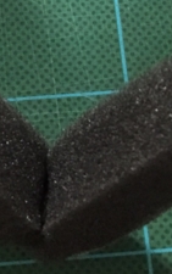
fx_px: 1048
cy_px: -123
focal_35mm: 140
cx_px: -20
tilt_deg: -70.3
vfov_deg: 14.1
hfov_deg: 9.3
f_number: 2.2
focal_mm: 4.15
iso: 250
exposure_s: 1/15
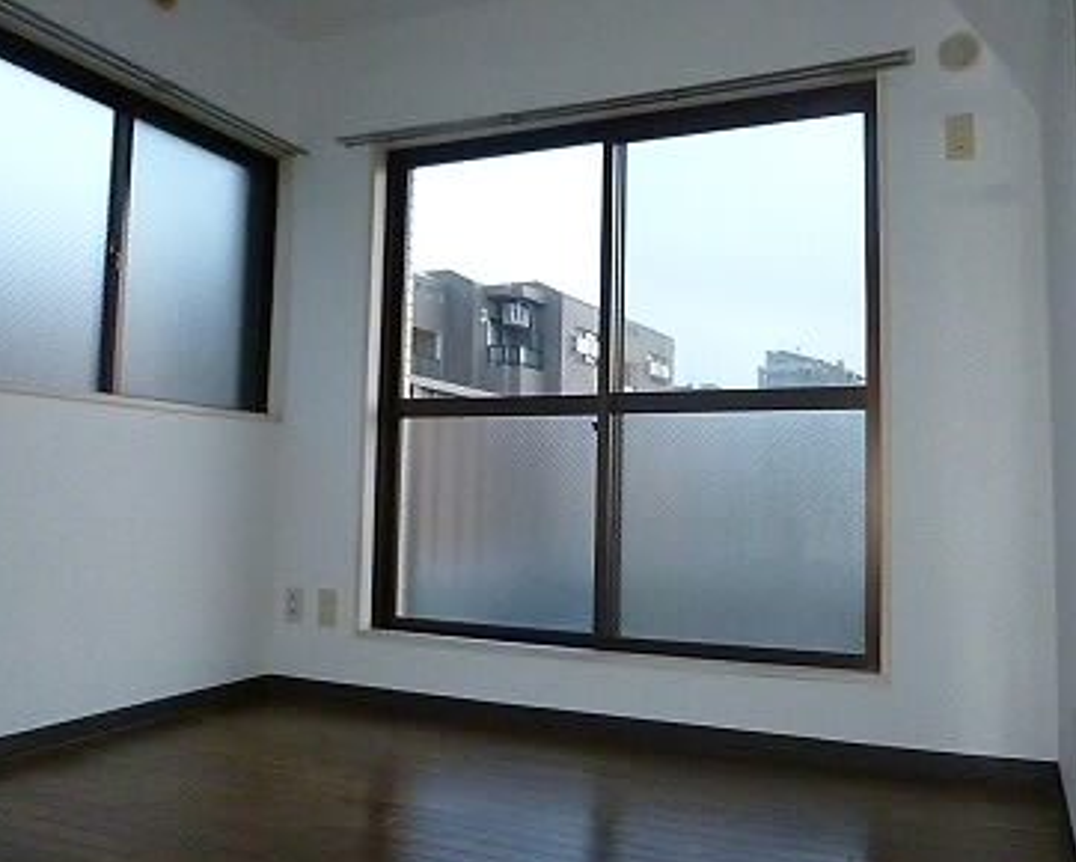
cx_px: 580
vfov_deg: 50.0
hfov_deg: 60.3
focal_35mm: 29
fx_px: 924
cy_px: 427
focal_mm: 4.5
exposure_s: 1/60
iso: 1600
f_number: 3.1
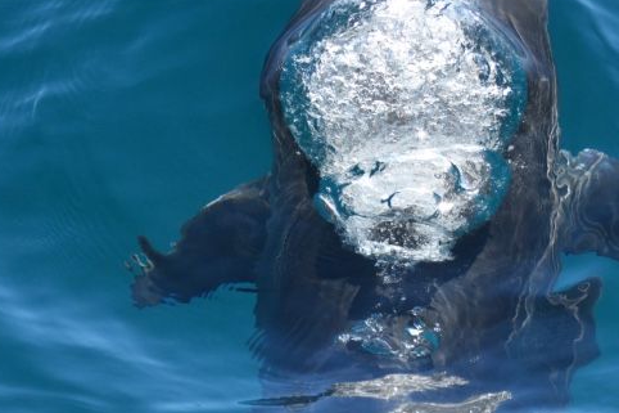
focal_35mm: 282
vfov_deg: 4.9
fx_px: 4847
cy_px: 105
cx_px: 414
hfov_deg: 7.3
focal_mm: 170
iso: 1600
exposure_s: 1/8000
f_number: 5.3
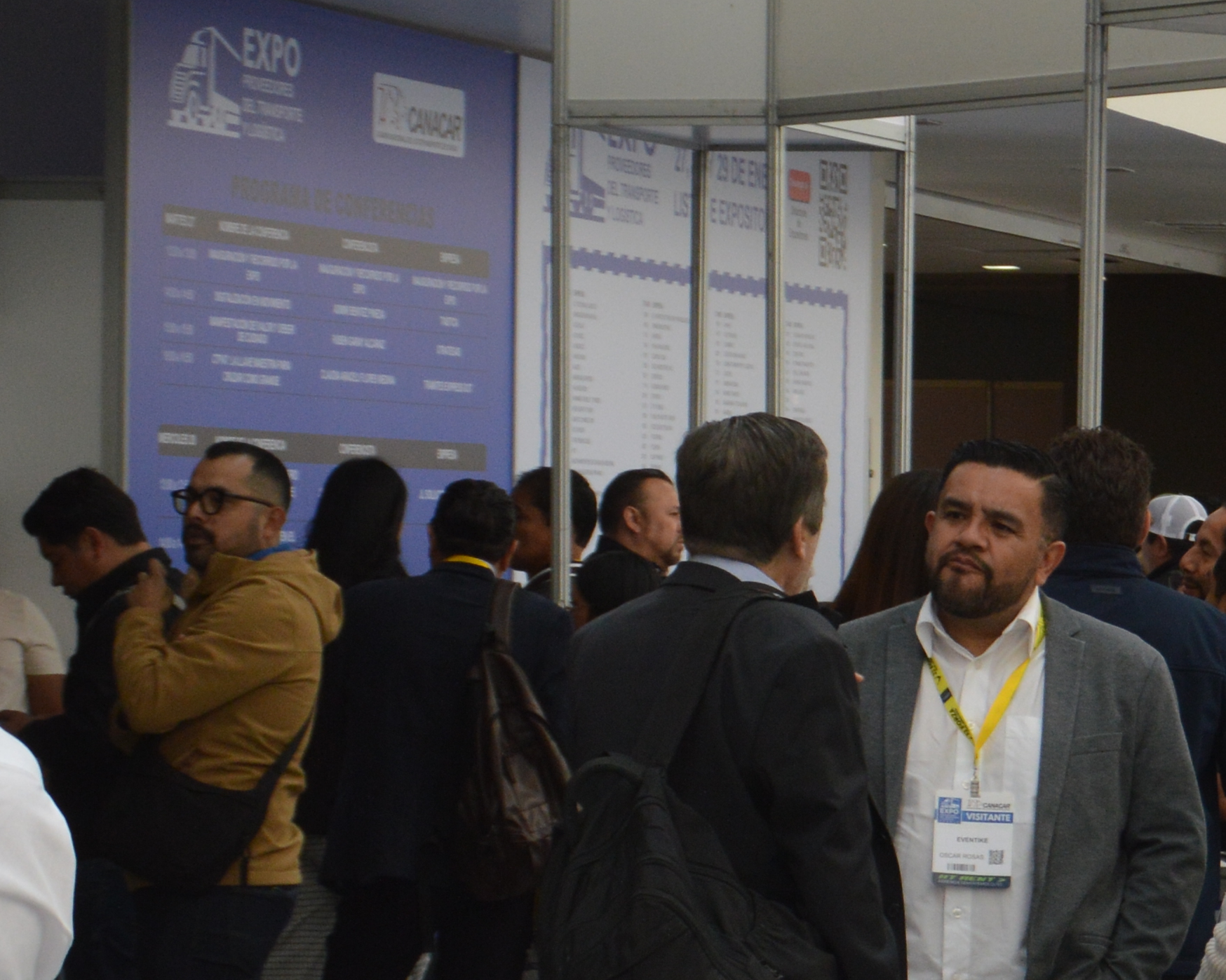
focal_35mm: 184
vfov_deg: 8.4
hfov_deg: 10.3
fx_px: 6676
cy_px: 683
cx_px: 1637
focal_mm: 38
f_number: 8
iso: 400
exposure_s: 1/160
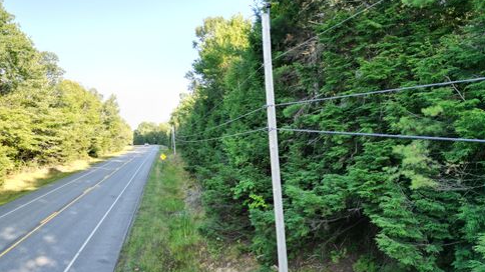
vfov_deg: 42.9
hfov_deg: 69.9
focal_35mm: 27
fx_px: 347
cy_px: 142
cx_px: 250
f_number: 1.7
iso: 100
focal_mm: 6.72
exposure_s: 1/500
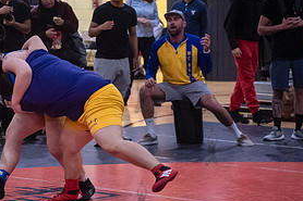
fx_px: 1472
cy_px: 146
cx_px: 0
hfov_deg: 11.6
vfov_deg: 7.8
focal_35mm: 175
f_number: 3.5
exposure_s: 1/400
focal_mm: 80
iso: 8000
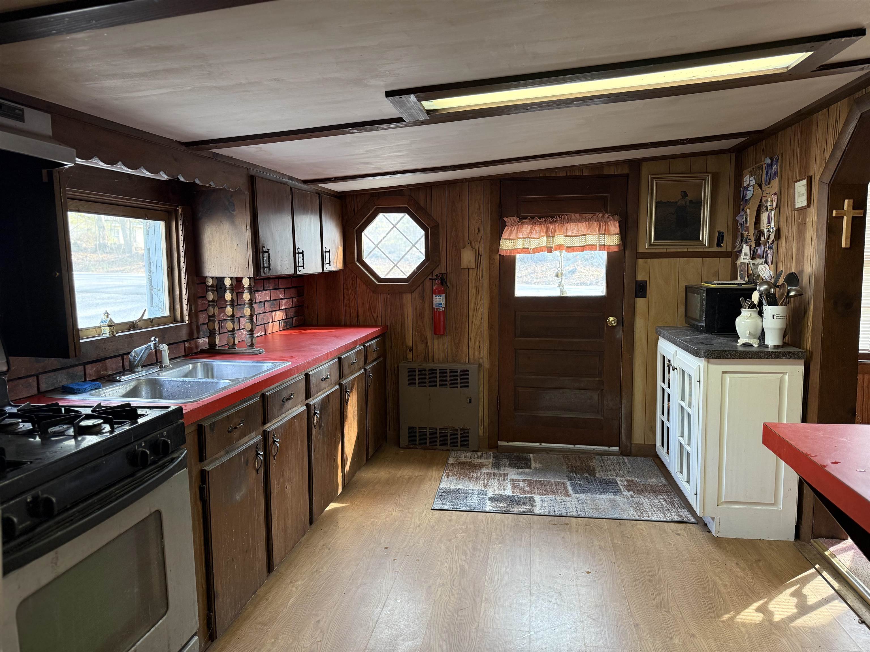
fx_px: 603
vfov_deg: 56.8
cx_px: 435
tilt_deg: -5.5
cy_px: 326
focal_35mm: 24
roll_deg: +0.6
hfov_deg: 71.6
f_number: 1.78
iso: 250
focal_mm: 6.76
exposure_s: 1/60
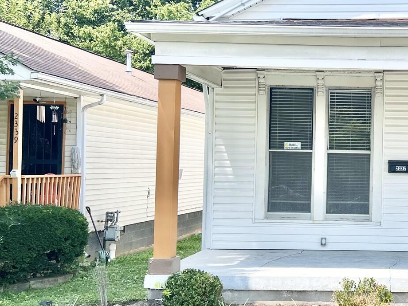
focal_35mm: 57
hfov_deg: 31.5
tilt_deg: +1.0
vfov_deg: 25.7
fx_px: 672
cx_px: 396
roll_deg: -0.3
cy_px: 147
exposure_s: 1/2008
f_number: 1.5
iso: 50
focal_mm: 5.7
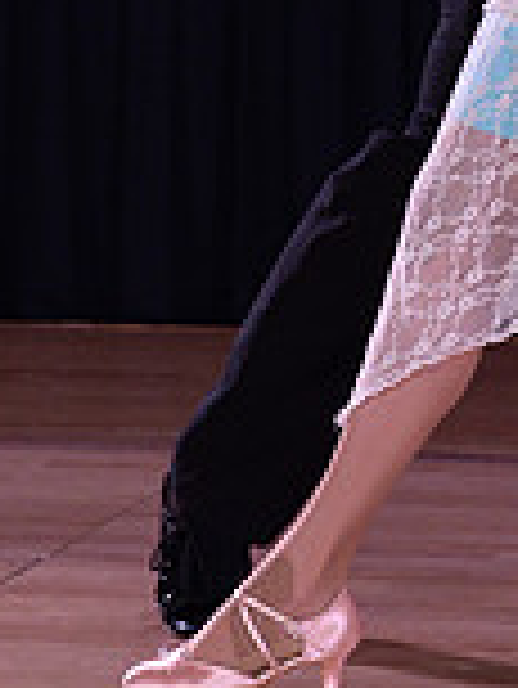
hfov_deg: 3.0
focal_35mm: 492
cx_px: 574
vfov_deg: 4.0
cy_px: -175
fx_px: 9803
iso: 2000
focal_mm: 135
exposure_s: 1/250
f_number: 5
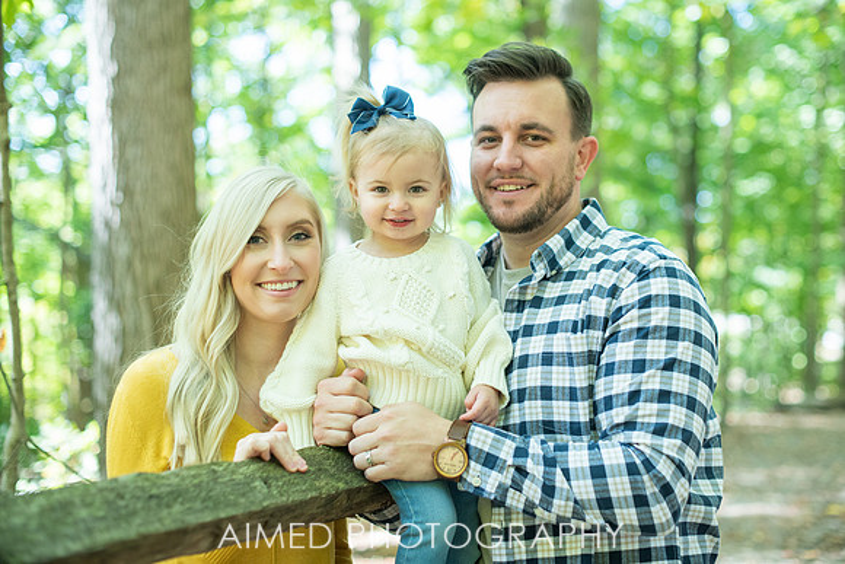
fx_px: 1269
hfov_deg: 36.8
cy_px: 259
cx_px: 446
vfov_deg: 25.0
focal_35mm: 54
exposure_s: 1/400
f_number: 2.2
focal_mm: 50
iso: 640
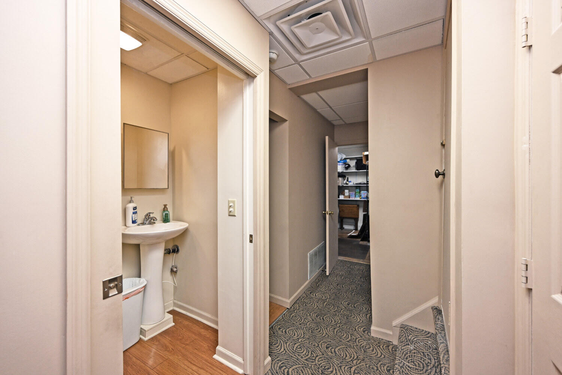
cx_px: 281
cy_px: 188
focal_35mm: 14
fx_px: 219
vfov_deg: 81.2
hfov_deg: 104.3
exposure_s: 1/60
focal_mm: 14
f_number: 4
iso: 400
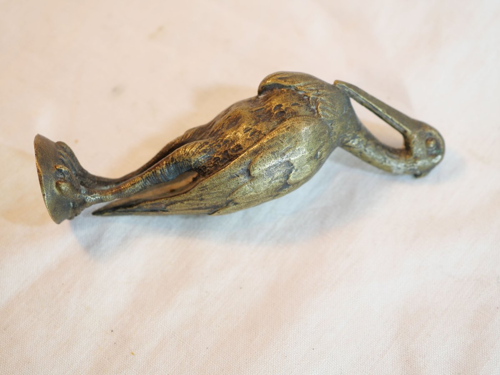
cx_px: 250
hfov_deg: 32.2
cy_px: 188
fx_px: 867
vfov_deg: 24.4
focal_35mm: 60
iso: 200
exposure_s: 1/80
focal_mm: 30
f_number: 3.5
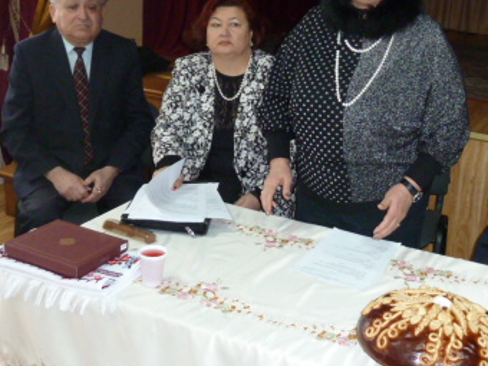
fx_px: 663
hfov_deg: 39.8
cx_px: 333
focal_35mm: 47
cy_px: 106
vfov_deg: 30.5
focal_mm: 4.1
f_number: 3.3
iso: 400
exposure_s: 1/30
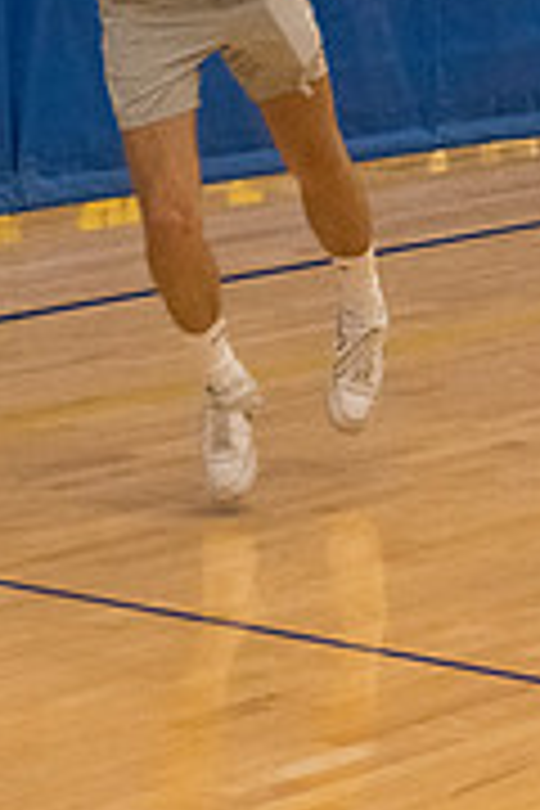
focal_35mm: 210
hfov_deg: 6.5
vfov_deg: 9.7
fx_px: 4725
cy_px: -140
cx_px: 227
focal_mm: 56
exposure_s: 1/400
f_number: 5.6
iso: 10000
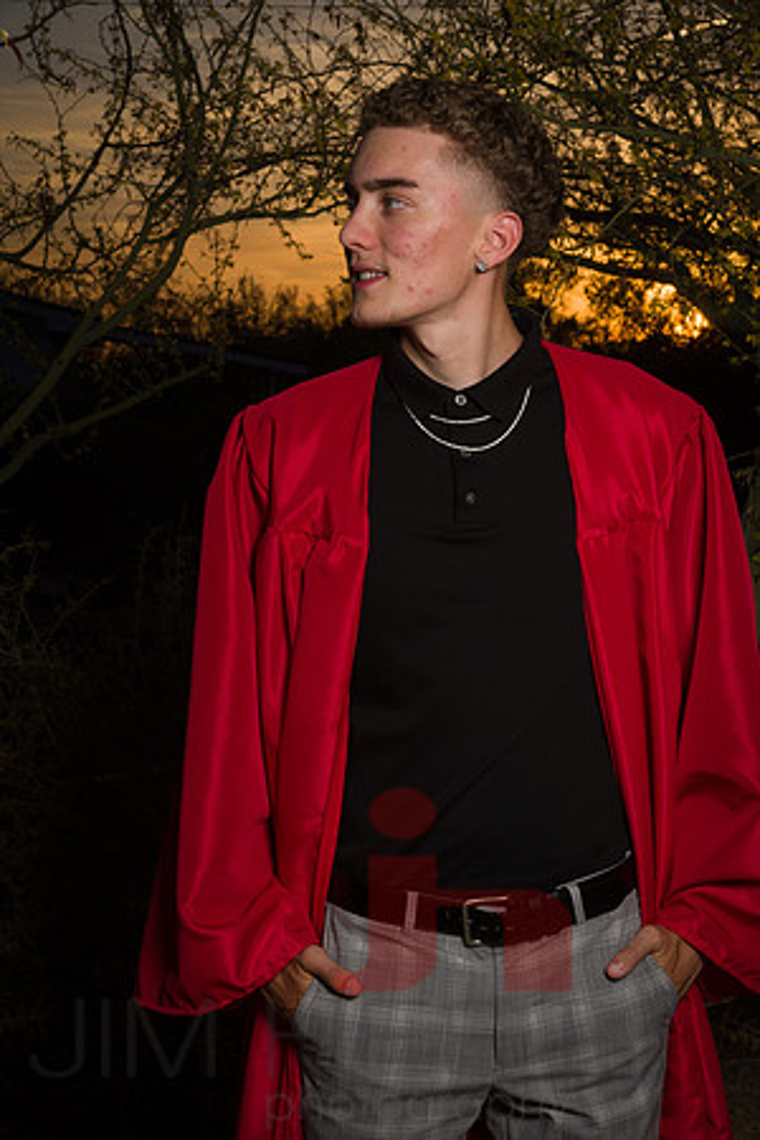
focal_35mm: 66
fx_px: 2090
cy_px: 570
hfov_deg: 20.6
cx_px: 380
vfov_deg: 30.5
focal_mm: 66
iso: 160
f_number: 16
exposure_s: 1/200
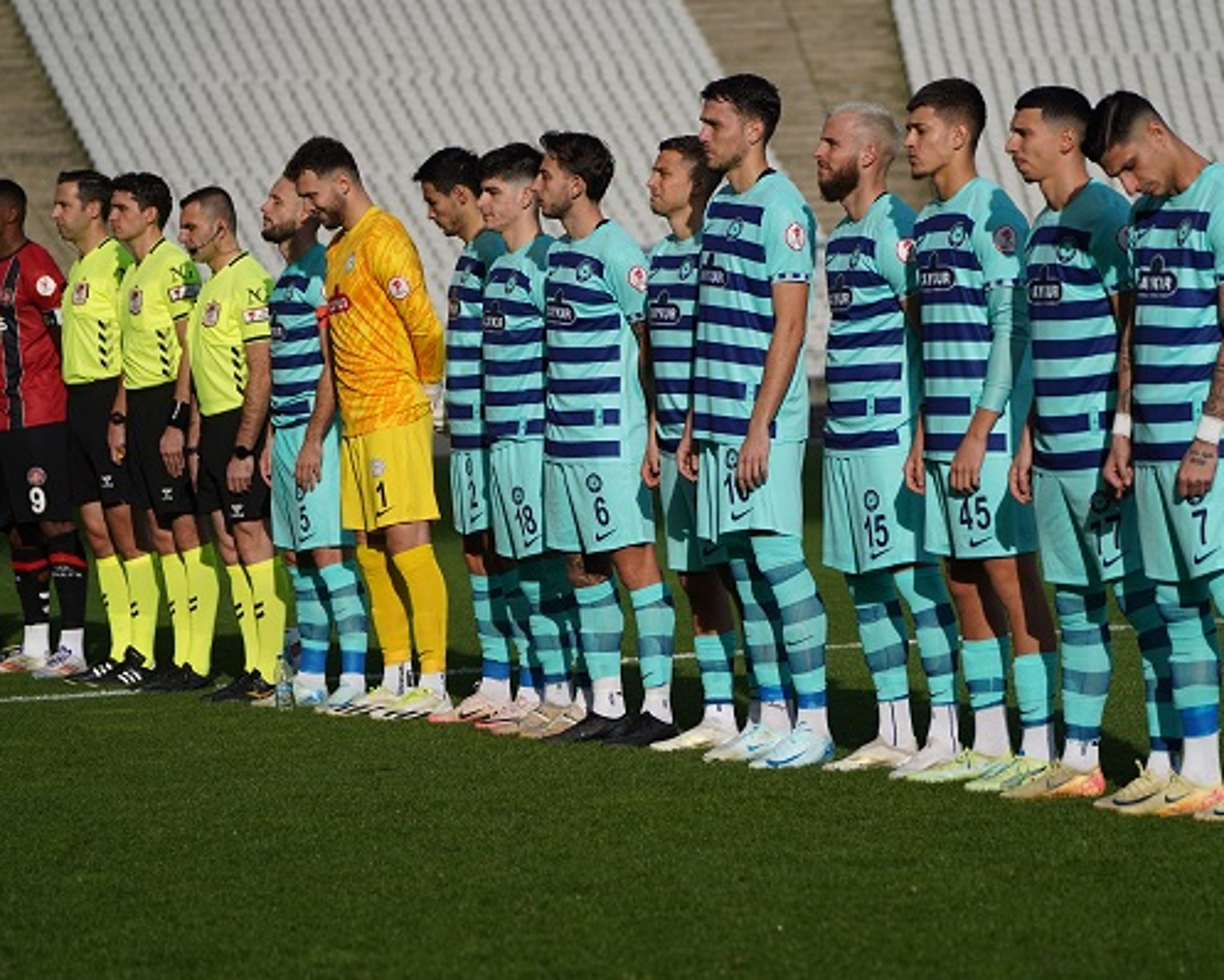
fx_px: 6487
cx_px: 685
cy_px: 490
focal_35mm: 179
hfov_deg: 10.8
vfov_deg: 8.6
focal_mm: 158
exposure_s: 1/2000
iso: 250
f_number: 4.5
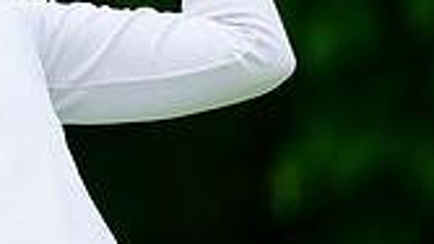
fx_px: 12718
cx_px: -345
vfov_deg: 1.1
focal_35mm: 1105
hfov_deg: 2.0
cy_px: 2
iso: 1000
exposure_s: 1/2000
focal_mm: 280
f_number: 5.3
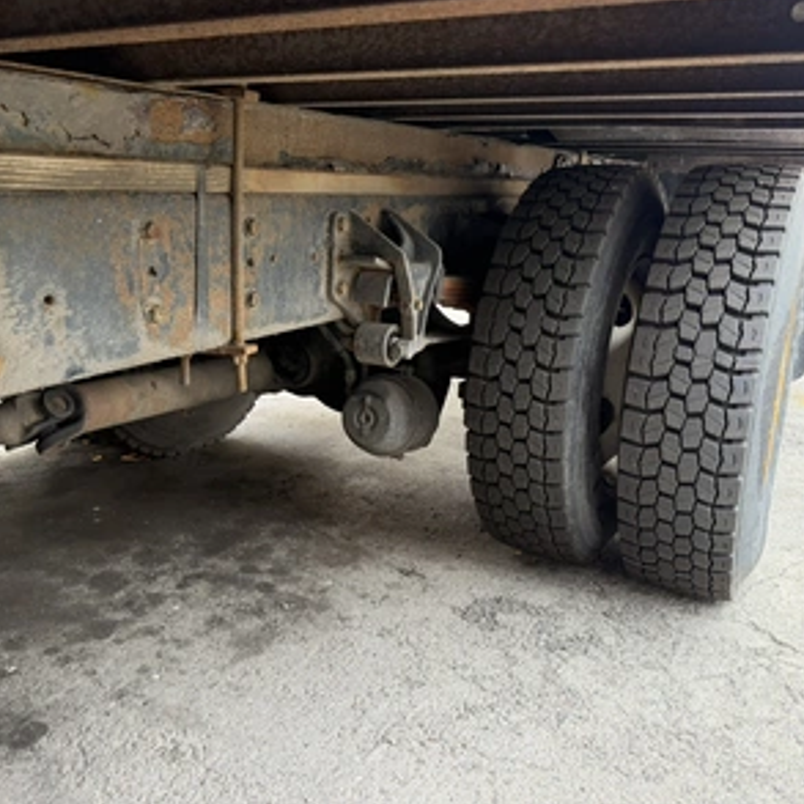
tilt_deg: -16.2
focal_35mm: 29
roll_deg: +1.1
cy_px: 395
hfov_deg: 55.5
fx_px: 762
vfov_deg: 55.6
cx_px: 362
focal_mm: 6.76
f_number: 1.78
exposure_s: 1/230
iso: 200
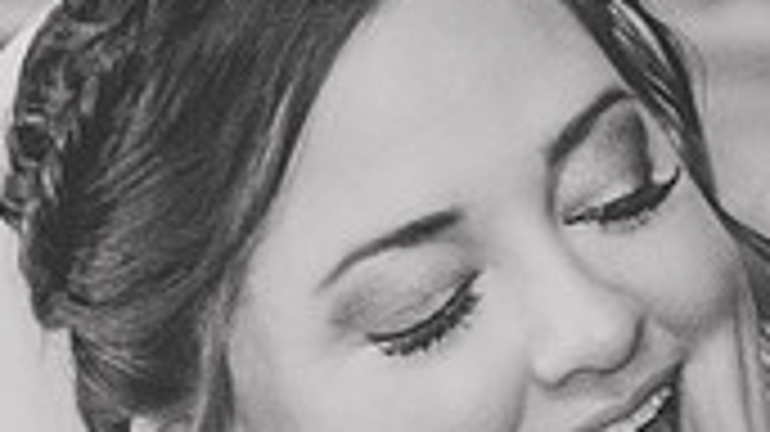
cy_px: 842
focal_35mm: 609
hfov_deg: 3.5
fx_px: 12428
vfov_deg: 2.0
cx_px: 726
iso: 3600
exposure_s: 1/60
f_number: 4.8
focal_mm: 98
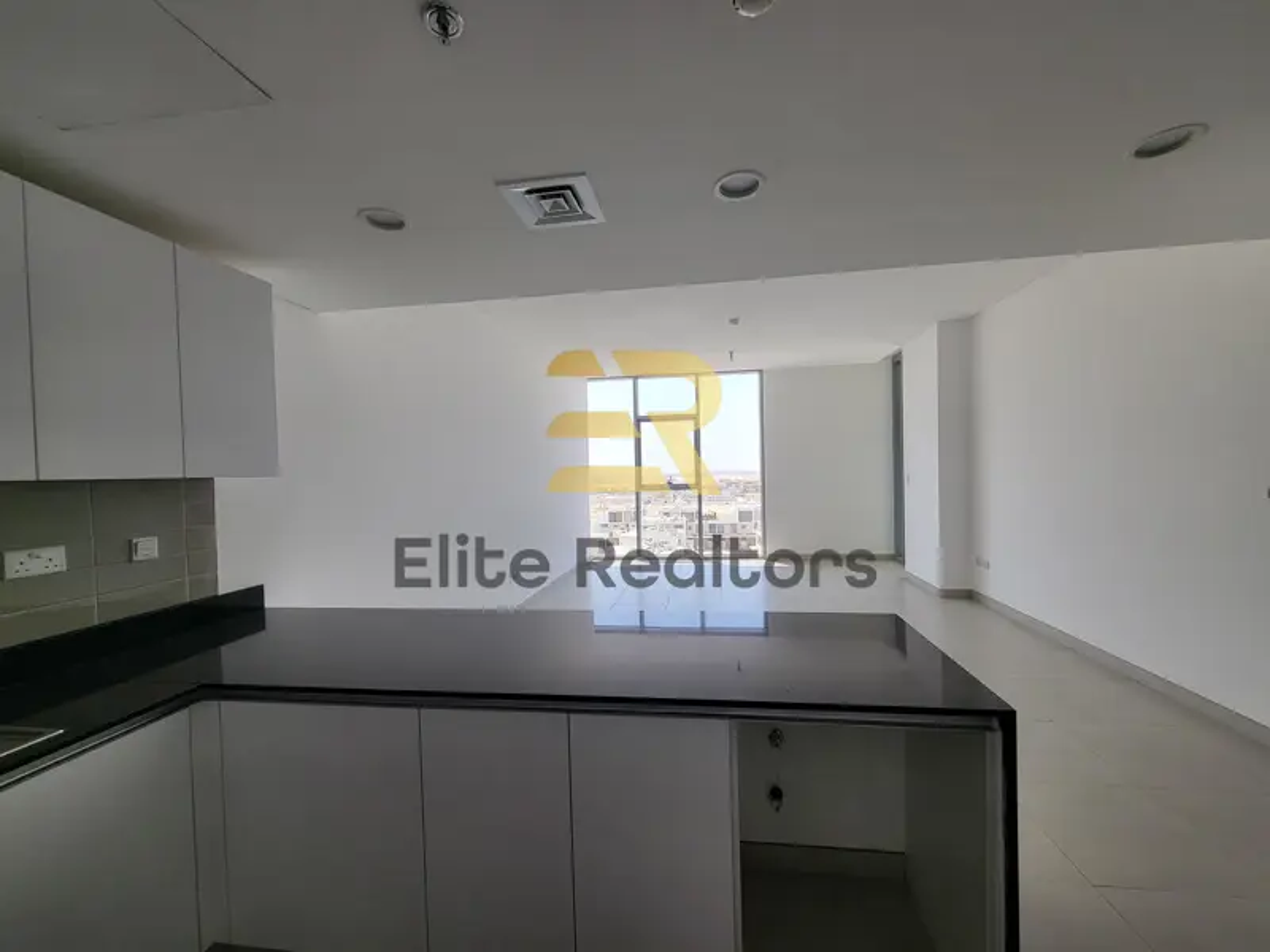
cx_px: 635
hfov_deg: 106.2
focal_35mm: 13
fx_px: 477
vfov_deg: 89.9
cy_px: 476
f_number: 2.2
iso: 40
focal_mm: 1.74
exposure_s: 1/120
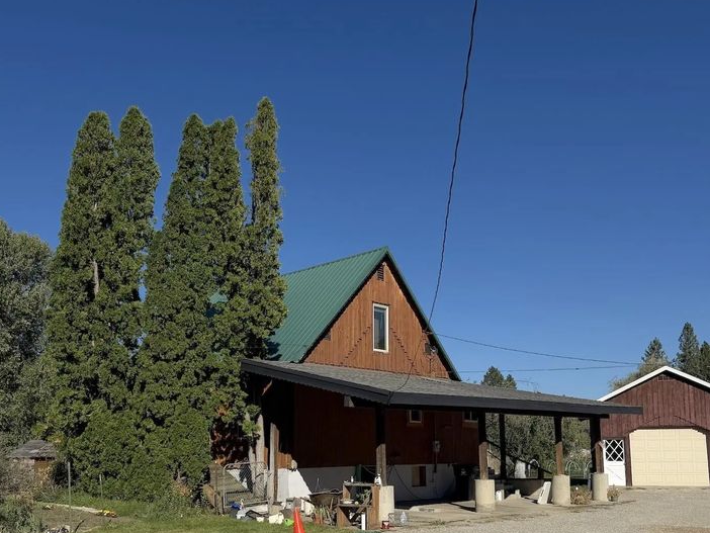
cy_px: 367
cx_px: 348
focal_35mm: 35
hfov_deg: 52.6
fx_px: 718
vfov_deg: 40.1
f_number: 1.78
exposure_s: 1/9091
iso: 80
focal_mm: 6.76
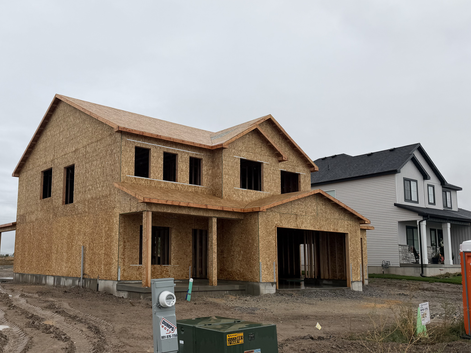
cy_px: 204
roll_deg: -0.5
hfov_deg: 54.4
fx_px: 449
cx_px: 163
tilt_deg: +7.8
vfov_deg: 42.8
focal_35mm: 33
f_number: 1.78
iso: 80
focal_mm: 6.76
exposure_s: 1/849
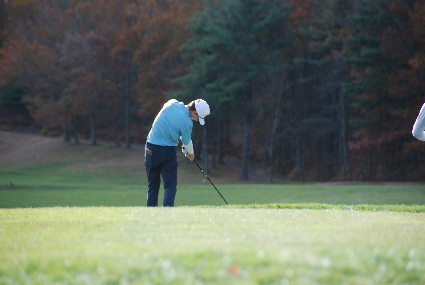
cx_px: 212
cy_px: 142
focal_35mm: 300
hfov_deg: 6.9
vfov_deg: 4.6
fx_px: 3546
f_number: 5.6
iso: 800
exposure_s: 1/1250
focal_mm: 200
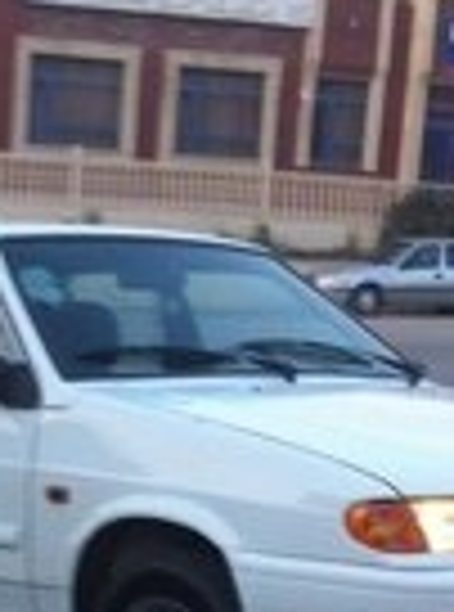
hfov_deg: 11.5
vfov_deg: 15.1
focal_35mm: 128
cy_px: 675
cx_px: 88
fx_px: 2253
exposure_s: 1/24
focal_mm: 3.85
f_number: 2.8
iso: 80
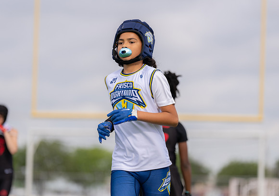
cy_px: 101
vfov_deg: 6.9
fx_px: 1623
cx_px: 134
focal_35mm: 206
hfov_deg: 9.8
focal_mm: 158
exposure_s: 1/1250
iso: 100
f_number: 2.8
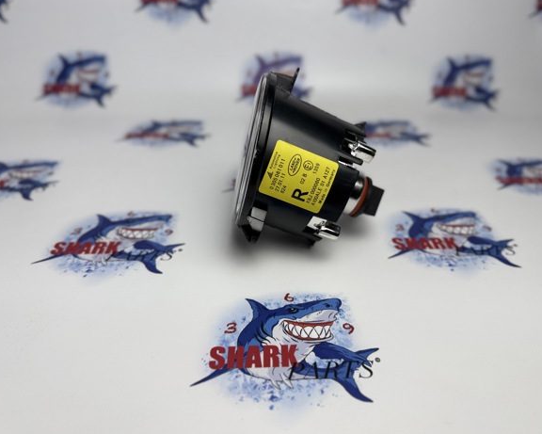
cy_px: 216
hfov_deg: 65.9
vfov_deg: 54.9
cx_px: 290
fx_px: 417
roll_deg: -1.7
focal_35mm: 26
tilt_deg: -32.2
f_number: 1.78
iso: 80
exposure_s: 1/353
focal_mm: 6.76
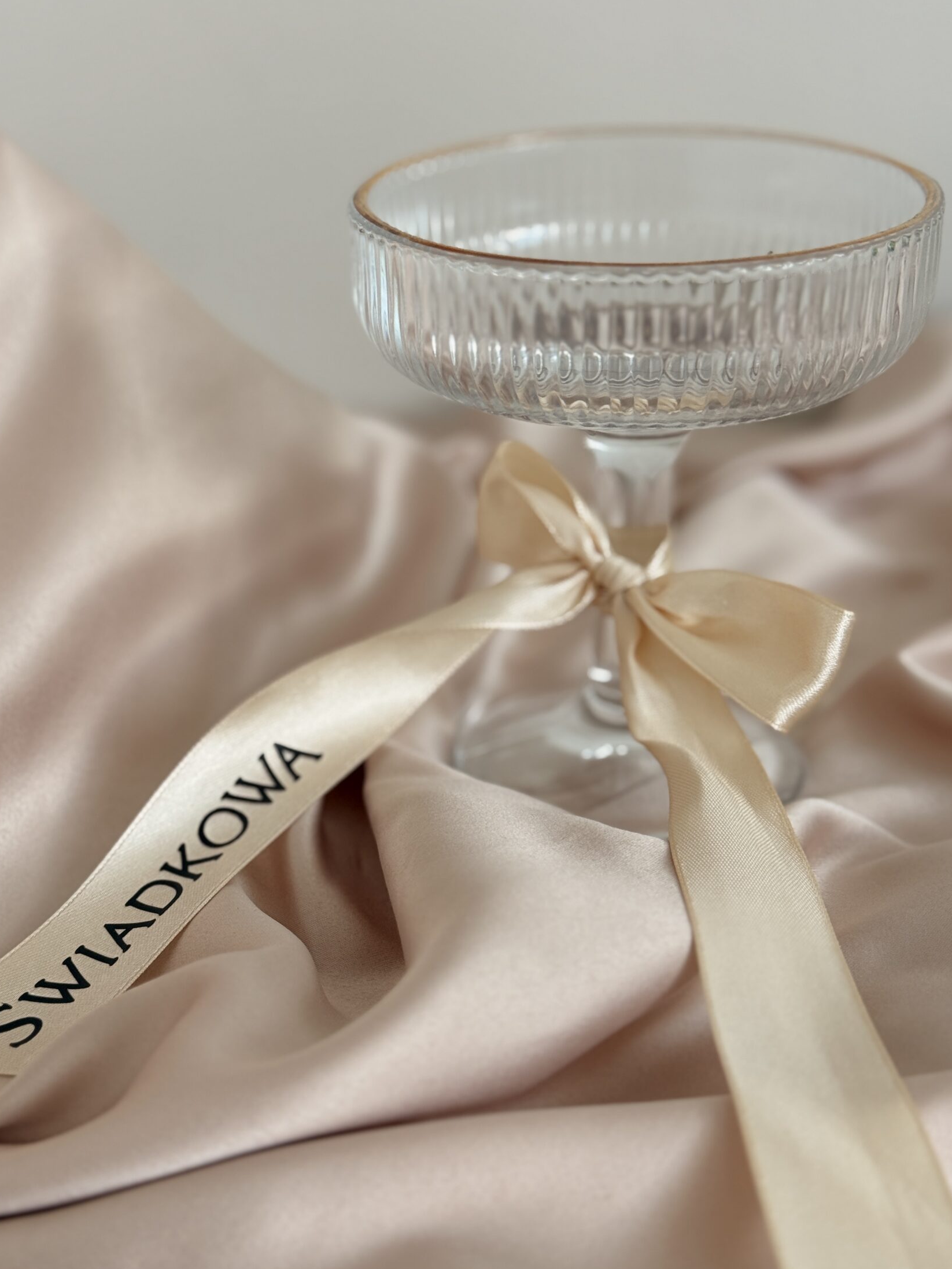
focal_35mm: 56
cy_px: 545
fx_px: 2053
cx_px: 418
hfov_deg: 26.1
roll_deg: +0.7
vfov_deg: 34.3
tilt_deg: -21.1
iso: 80
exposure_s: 1/121
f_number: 1.78
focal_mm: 6.76
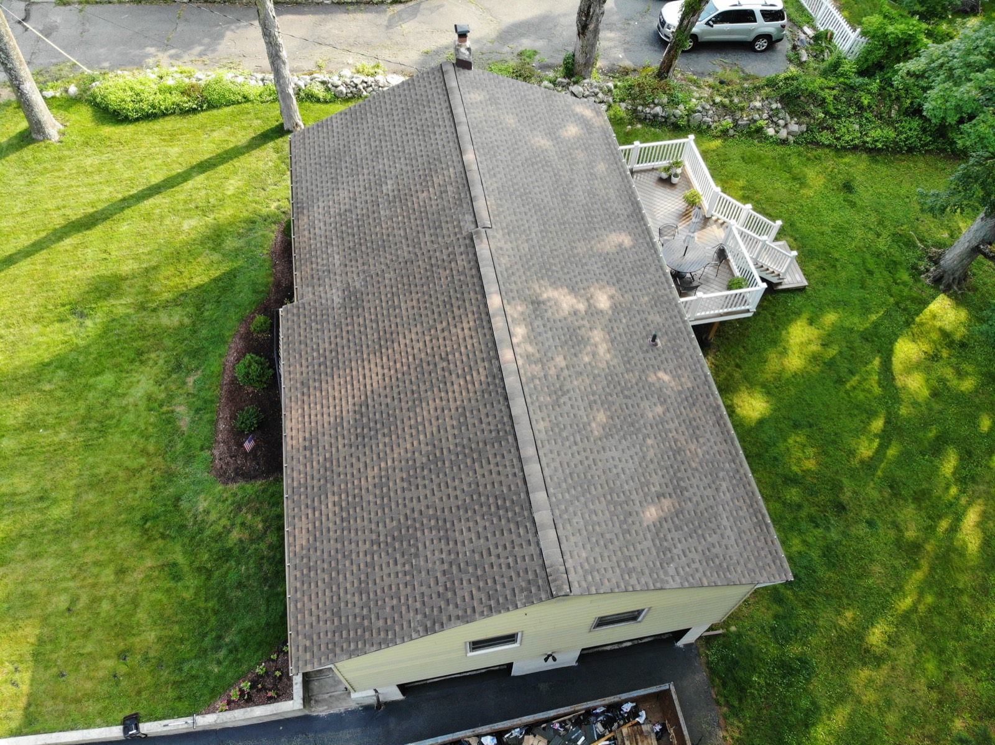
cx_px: 498
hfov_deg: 71.6
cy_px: 372
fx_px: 690
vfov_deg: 56.8
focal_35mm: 24
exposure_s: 1/79
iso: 105
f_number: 2.8
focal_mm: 4.5
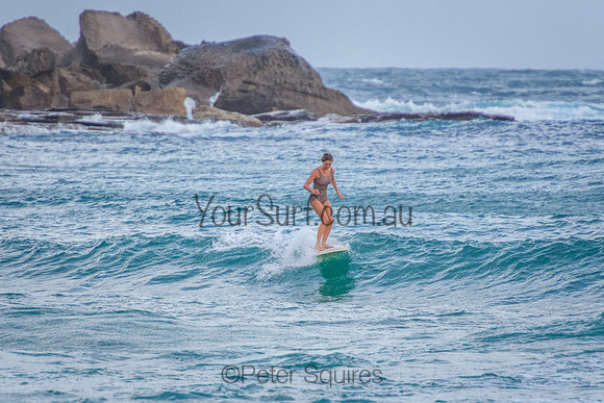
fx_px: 10317
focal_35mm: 615
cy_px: 202
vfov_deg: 2.2
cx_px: 302
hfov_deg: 3.4
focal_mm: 400
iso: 1100
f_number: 5.6
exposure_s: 1/1600
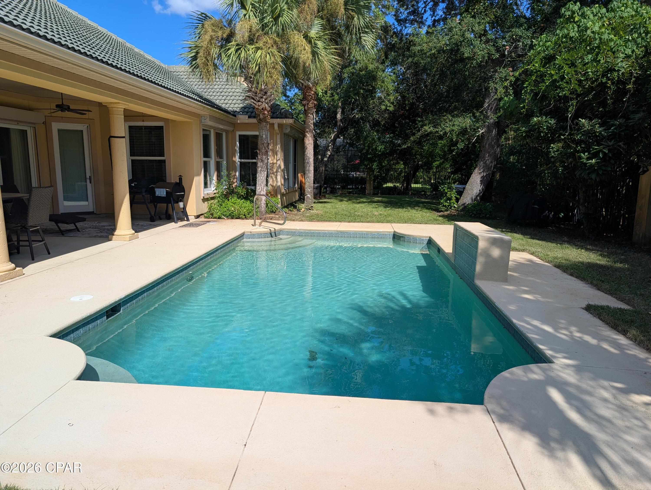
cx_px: 326
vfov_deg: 56.9
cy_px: 245
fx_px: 452
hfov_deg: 71.5
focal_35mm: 24
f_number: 1.68
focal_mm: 6.9
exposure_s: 1/1280
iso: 21
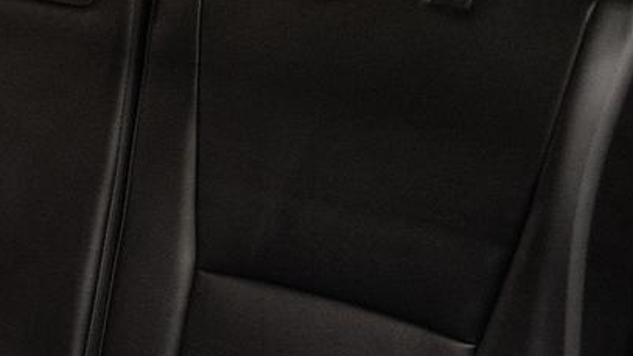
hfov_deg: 22.2
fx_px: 1494
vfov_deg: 13.5
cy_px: 275
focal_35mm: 89
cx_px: -109
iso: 1000
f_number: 2.8
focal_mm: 24
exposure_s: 1/30
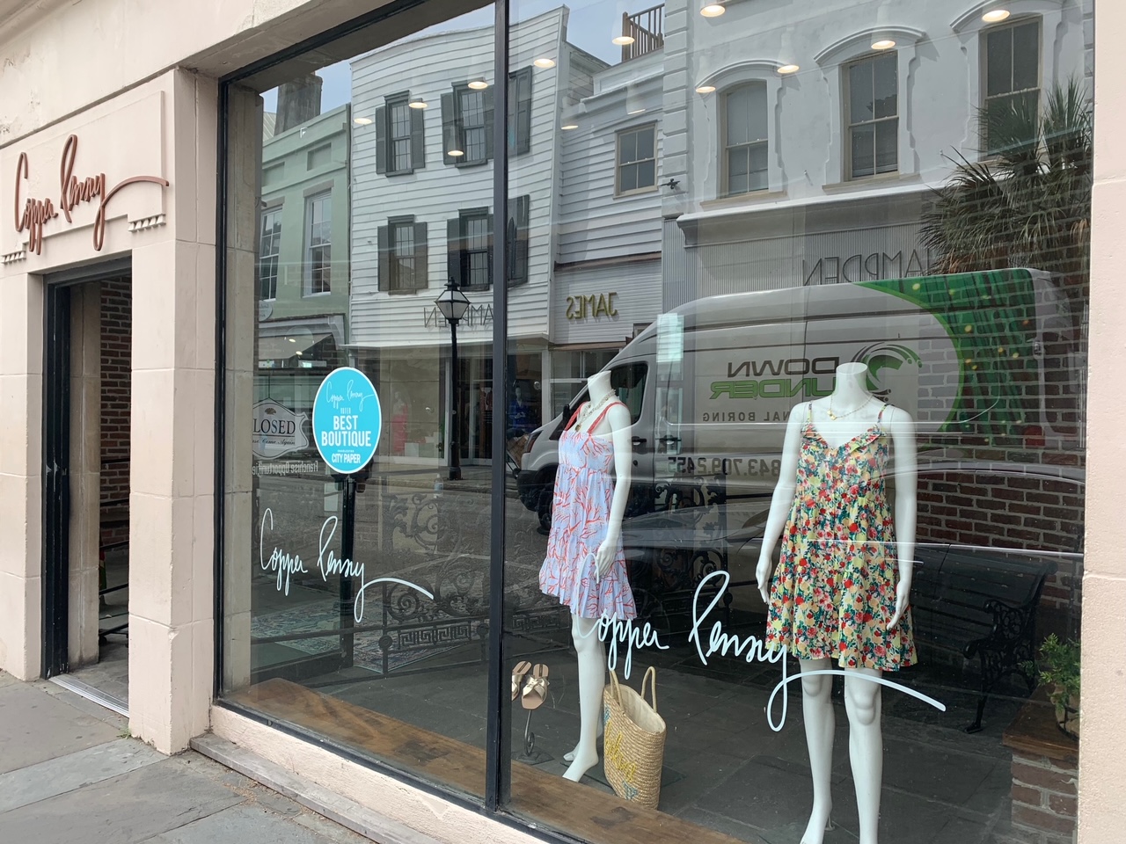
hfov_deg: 67.3
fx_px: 846
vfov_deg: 53.1
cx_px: 563
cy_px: 422
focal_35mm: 26
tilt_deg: -1.4
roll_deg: -0.4
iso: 25
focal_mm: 4.25
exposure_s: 1/520
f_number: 1.8
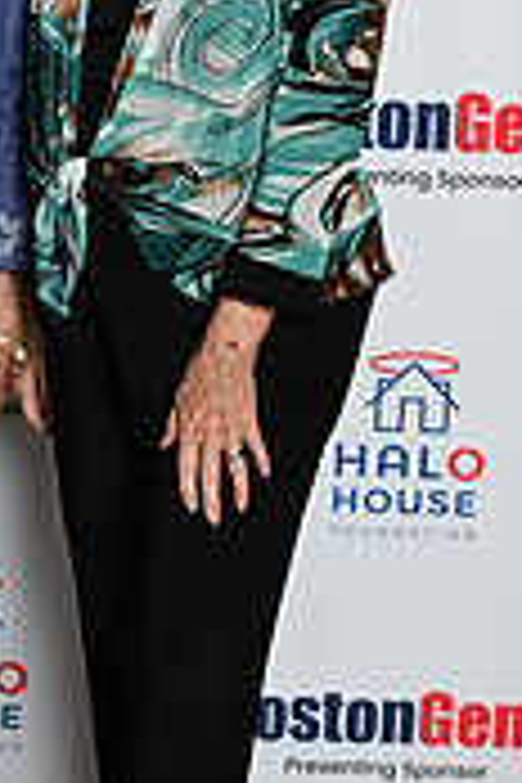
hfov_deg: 10.2
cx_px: -38
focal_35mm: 133
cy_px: 351
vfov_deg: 15.4
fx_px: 2893
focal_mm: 40
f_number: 3.5
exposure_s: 1/100
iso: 200
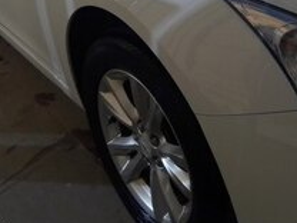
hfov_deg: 22.0
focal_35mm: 89
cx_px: 140
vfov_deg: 15.7
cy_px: -69
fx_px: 764
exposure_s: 1/3571
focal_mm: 3.7
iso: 40
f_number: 1.9
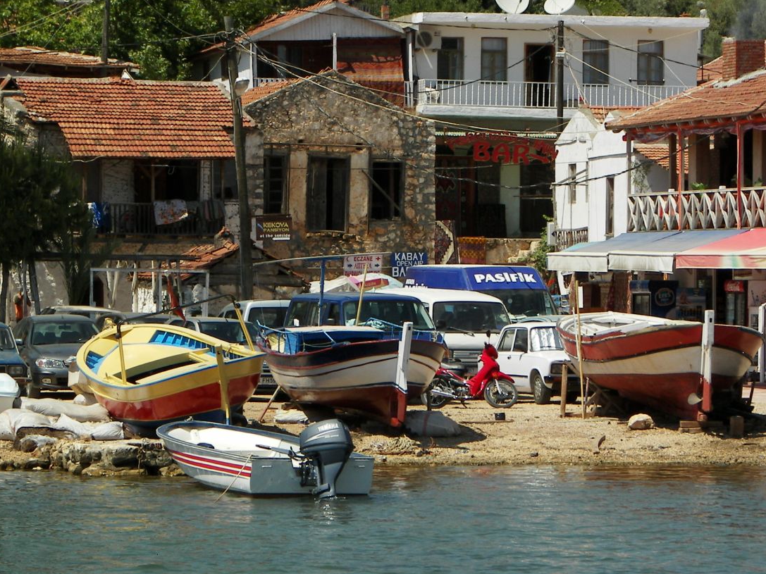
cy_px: 258
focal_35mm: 179
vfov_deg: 8.3
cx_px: 376
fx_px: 3961
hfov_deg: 11.0
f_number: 4.5
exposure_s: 1/500
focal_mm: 25.2
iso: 50
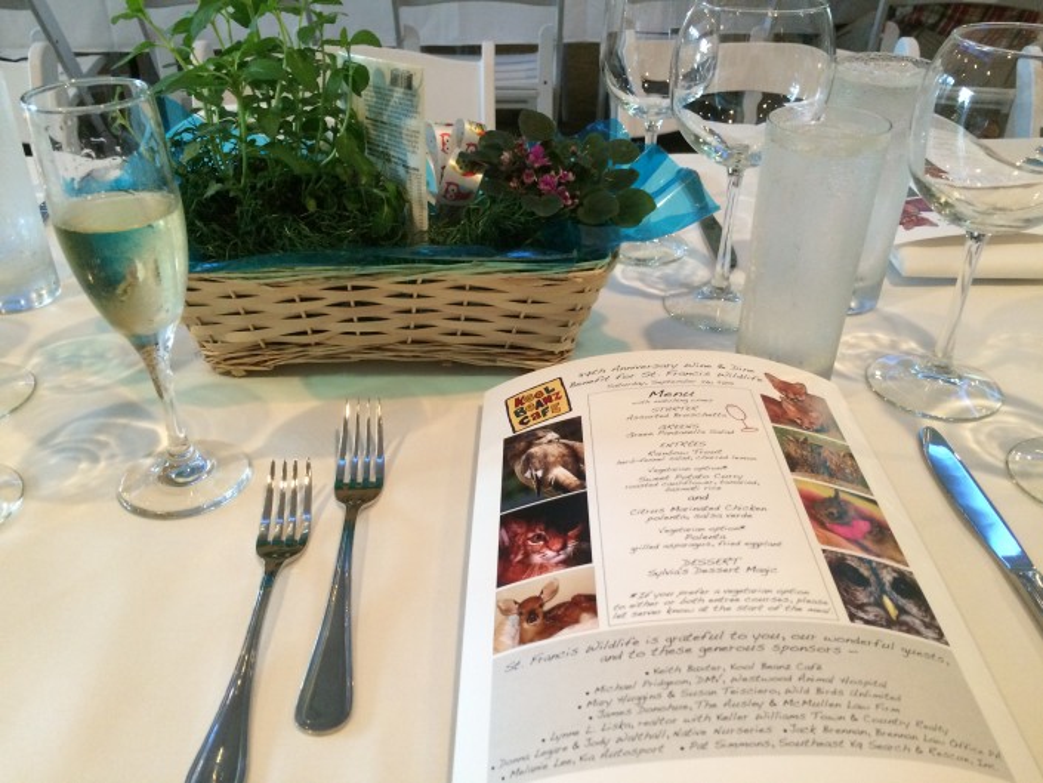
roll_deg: -0.8
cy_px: 392
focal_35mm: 29
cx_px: 522
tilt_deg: -33.1
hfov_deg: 61.7
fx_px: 874
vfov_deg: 48.2
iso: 250
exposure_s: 1/17
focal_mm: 4.15
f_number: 2.2
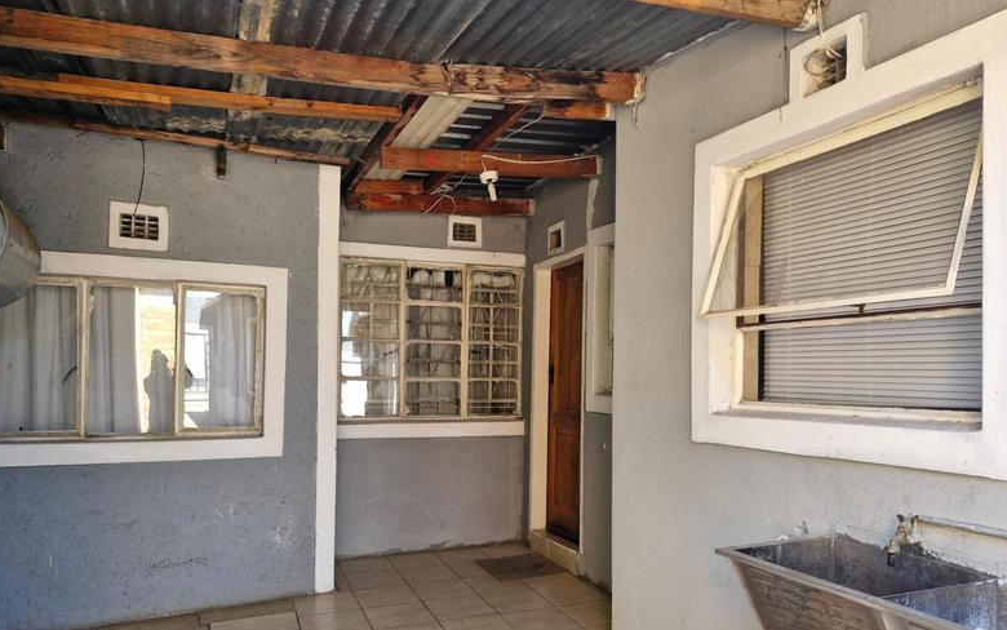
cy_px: 376
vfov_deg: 49.0
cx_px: 502
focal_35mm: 25
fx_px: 686
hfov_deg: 72.5
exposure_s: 1/180
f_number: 1.8
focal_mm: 5.54
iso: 160
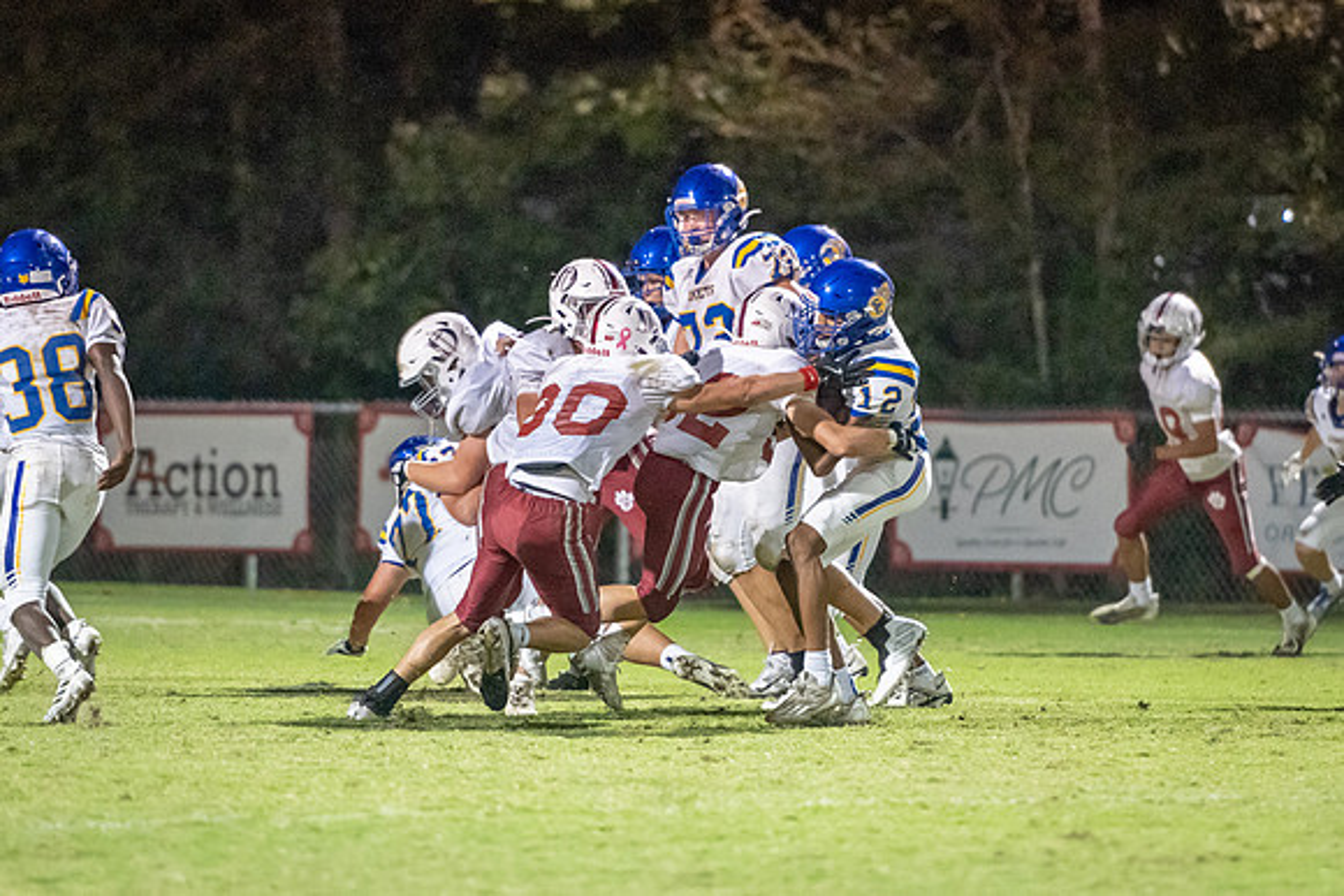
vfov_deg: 4.2
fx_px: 12094
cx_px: 634
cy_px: 414
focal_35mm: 324
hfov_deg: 6.4
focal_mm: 200
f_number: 2.8
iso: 6400
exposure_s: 1/640
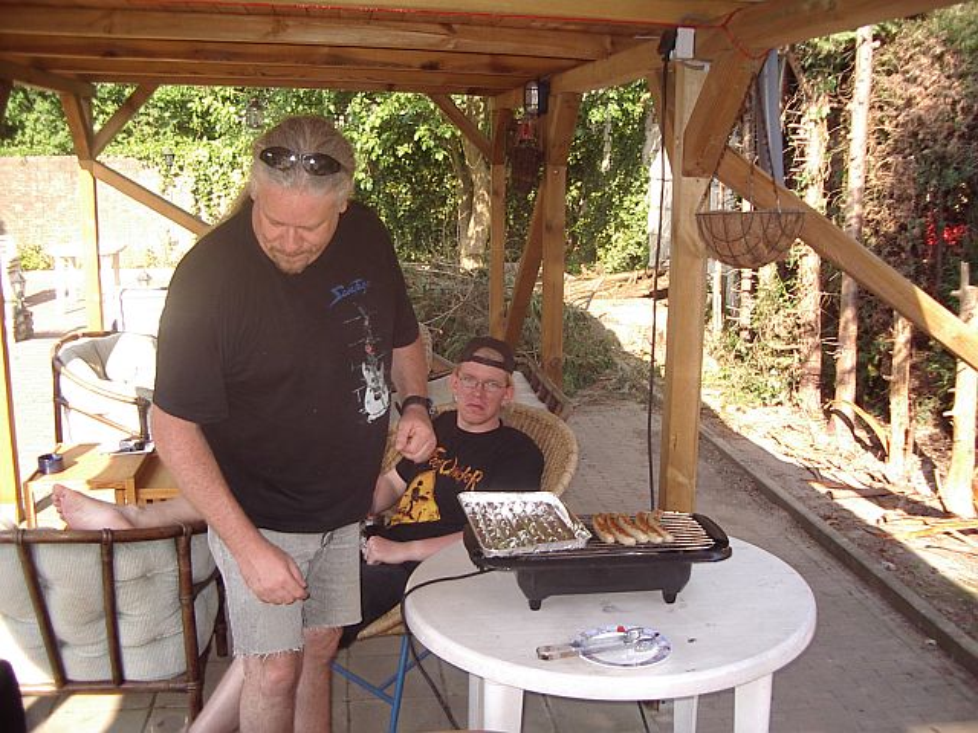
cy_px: 366
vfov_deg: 37.7
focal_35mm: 38
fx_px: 1074
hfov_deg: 49.0
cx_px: 489
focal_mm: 5.8
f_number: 2.6
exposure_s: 1/160
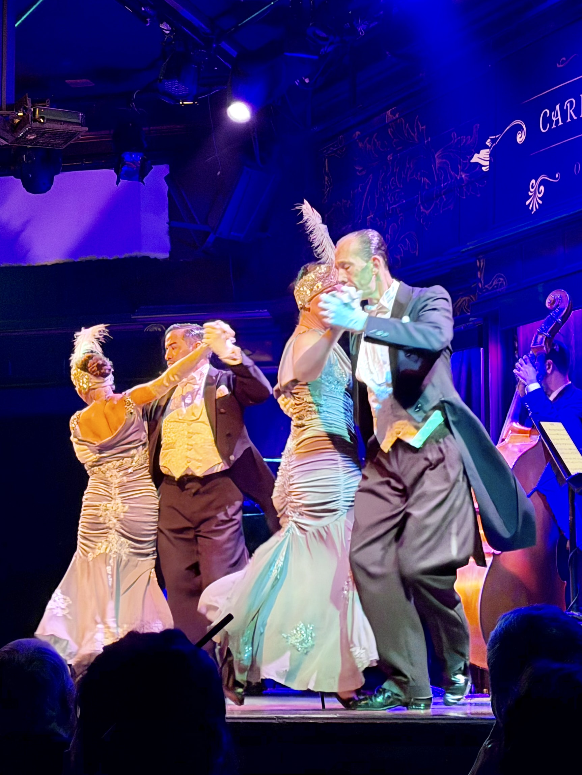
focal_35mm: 48
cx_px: 291
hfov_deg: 30.3
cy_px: 388
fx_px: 1076
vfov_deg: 39.7
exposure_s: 1/37
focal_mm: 6.76
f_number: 1.78
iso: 500
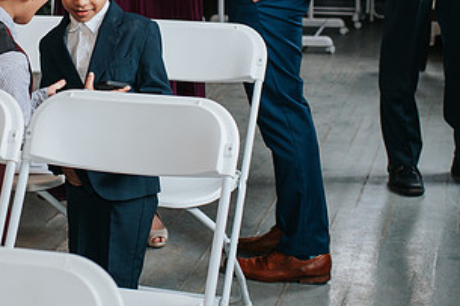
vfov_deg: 13.2
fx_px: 1315
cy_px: 74
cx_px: 42
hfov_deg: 19.5
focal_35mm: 103
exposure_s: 1/200
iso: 720
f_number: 3.2
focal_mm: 35
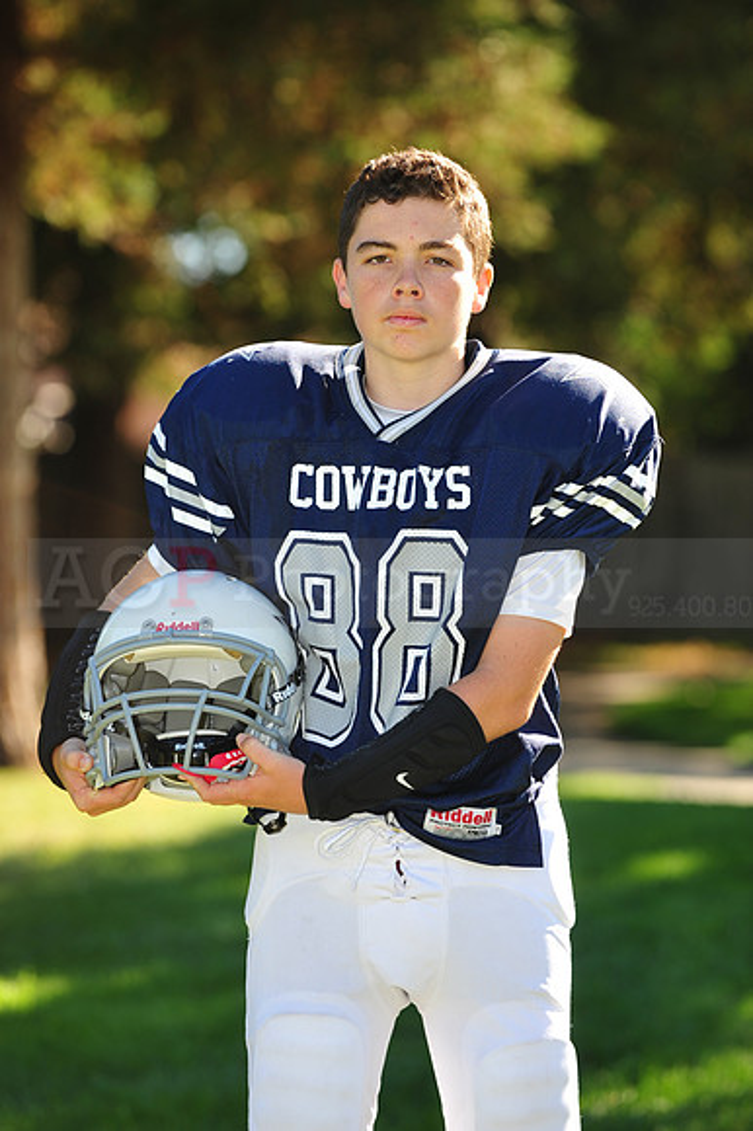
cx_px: 376
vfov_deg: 11.4
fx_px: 5654
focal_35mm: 180
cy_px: 566
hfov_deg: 7.6
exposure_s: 1/320
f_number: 4.5
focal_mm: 180
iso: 200
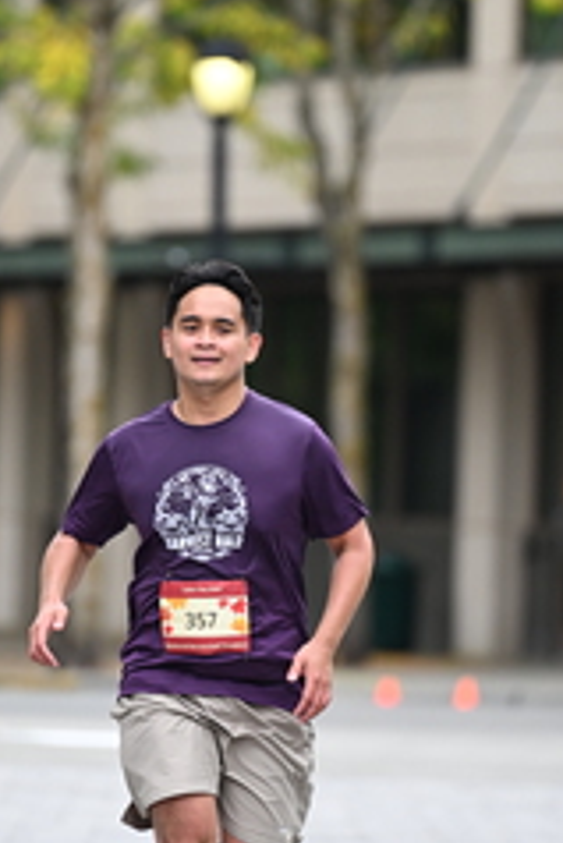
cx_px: 306
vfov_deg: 4.5
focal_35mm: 463
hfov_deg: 3.0
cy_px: 372
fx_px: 10845
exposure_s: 1/2000
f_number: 2.8
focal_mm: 200
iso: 640
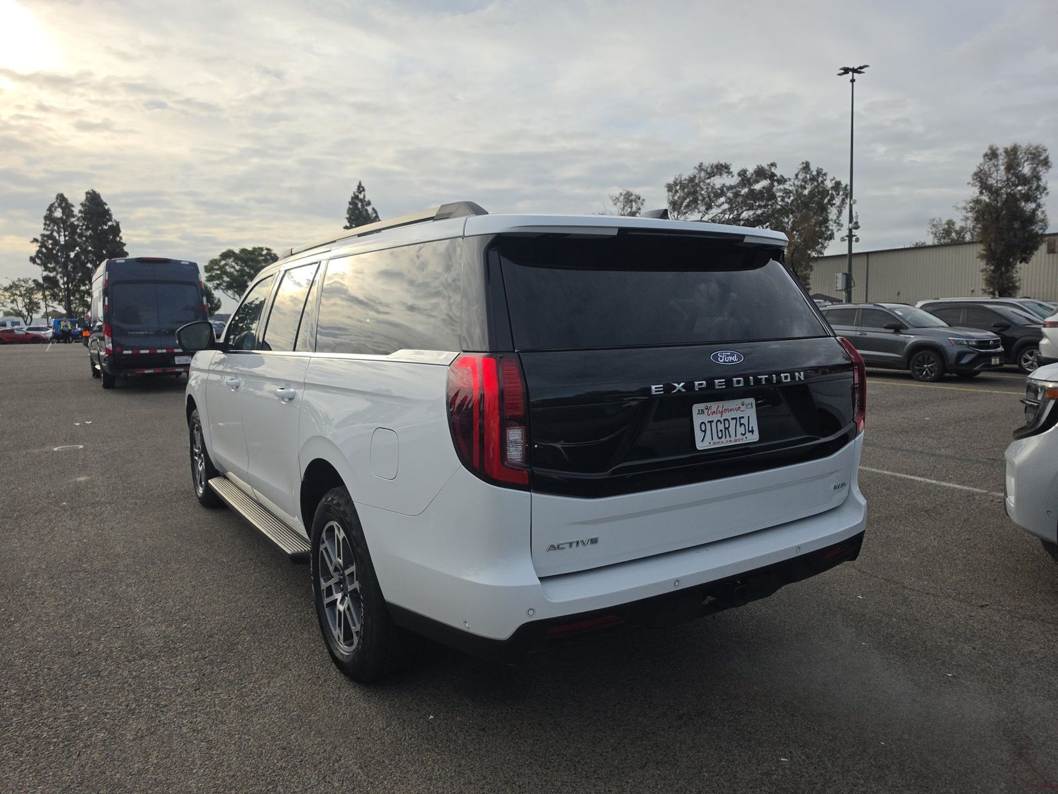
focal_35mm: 23
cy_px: 397
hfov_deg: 73.9
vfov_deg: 58.9
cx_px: 529
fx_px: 703
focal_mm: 6.5
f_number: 1.4
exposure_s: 1/6572
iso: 64
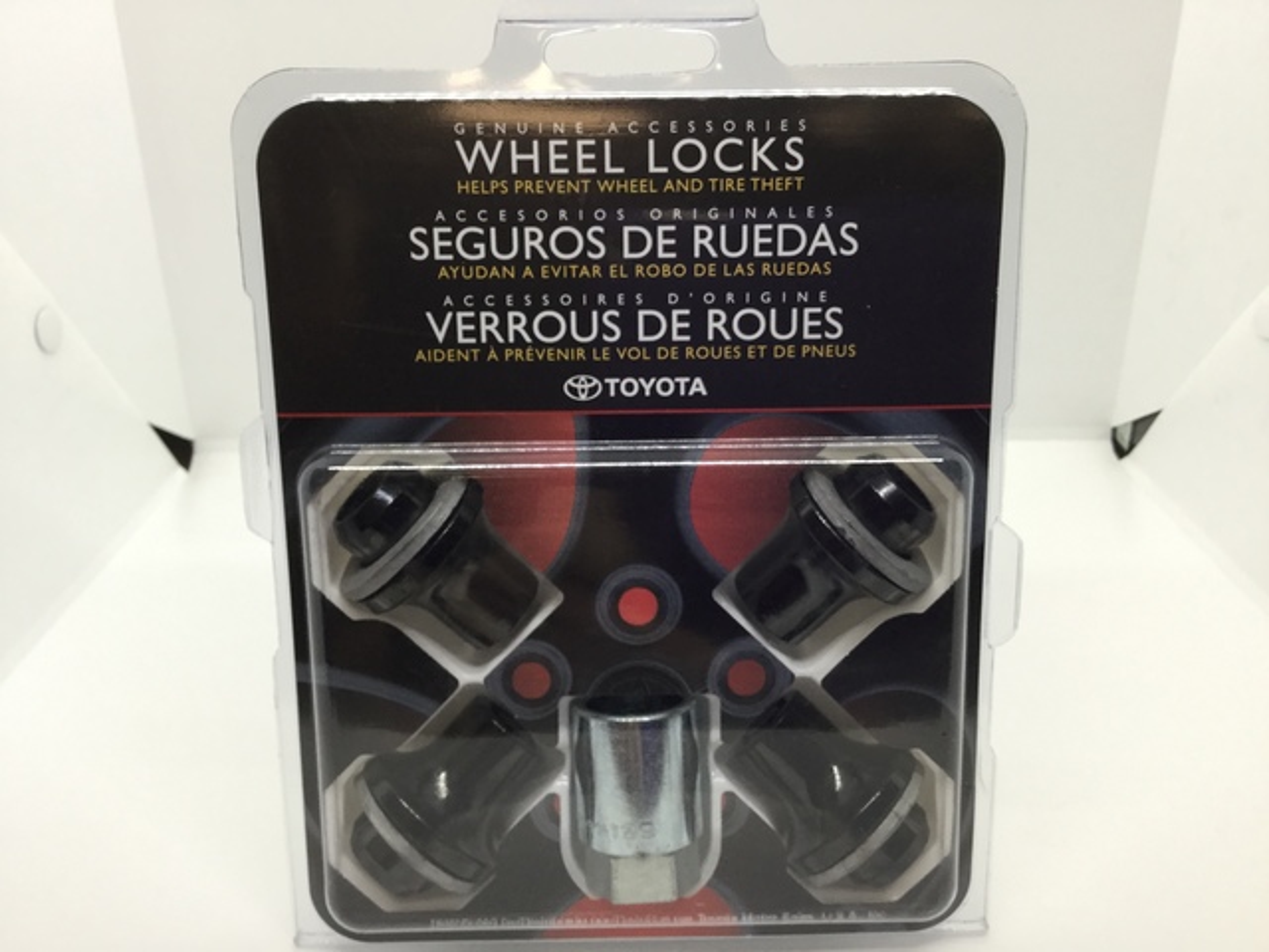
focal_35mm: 31
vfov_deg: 45.4
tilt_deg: -22.8
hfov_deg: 58.4
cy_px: 476
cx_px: 634
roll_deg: +0.2
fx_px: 1136
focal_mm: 3.3
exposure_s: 1/30
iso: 25
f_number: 2.4
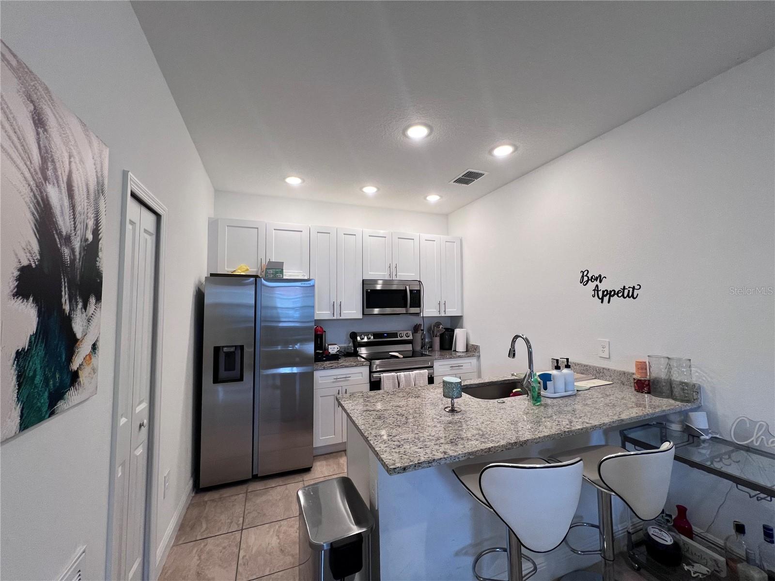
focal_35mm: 13
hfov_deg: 106.2
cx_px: 388
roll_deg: +1.0
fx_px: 291
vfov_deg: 89.9
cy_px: 290
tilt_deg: +3.4
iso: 100
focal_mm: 1.57
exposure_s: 1/120
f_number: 1.8
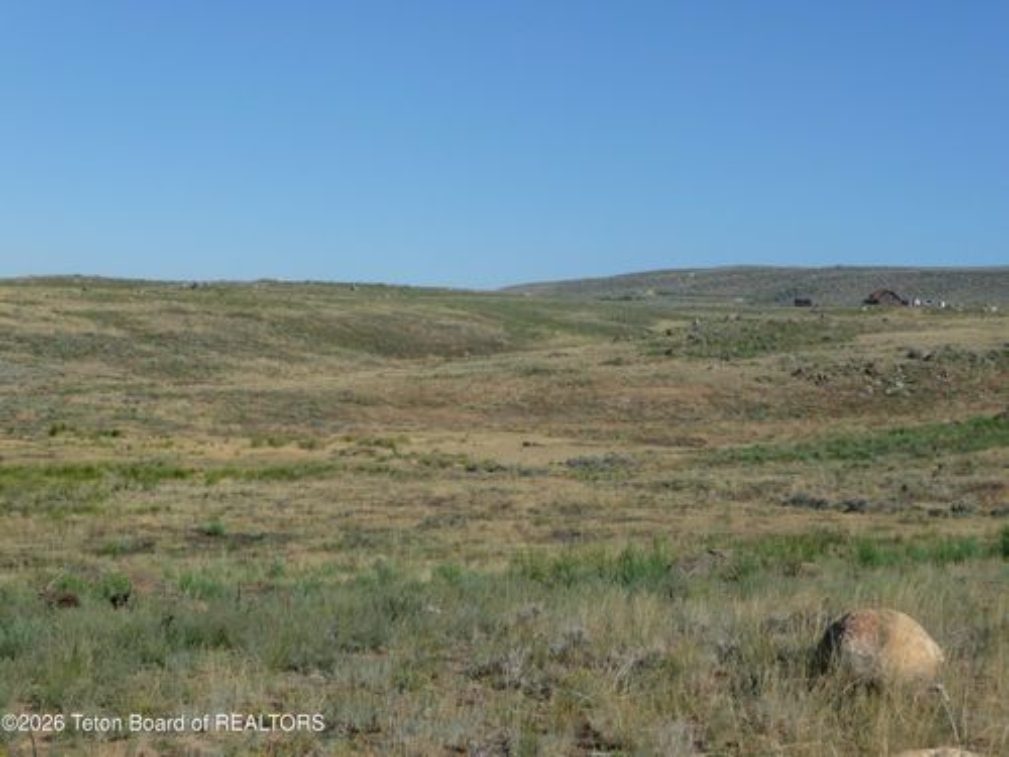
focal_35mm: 72
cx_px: 504
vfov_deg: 20.4
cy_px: 378
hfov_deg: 27.0
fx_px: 2099
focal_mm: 12.2
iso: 100
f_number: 4.6
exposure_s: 1/800
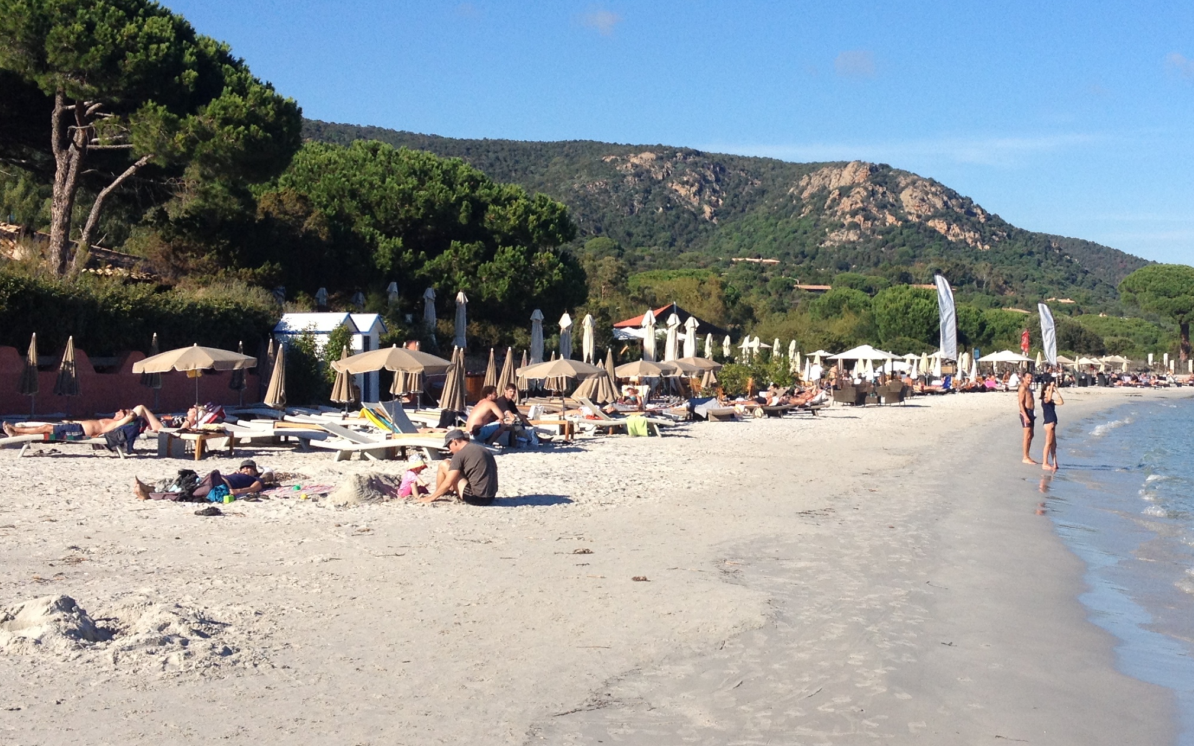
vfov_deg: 21.6
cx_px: 779
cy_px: 325
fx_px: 1952
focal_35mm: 60
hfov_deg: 33.8
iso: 64
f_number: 2.4
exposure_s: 1/1972
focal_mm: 4.28
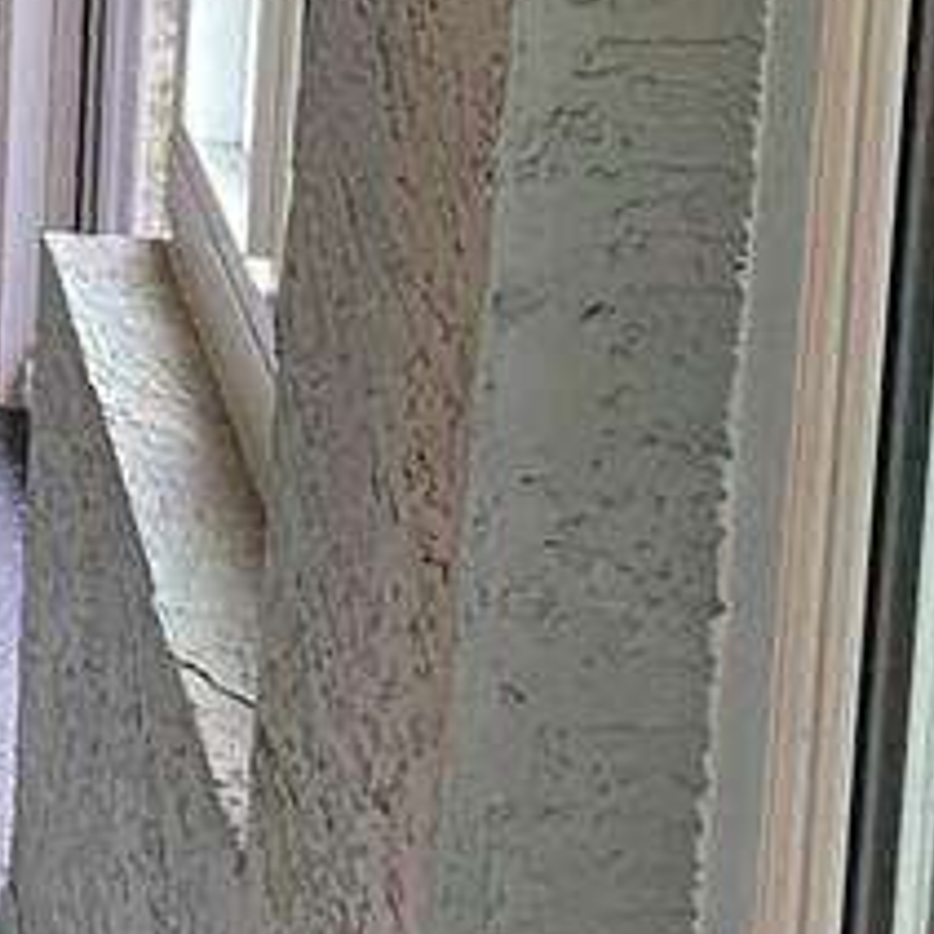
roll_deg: -1.3
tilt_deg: -6.6
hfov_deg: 11.8
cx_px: -969
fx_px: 3999
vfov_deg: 12.6
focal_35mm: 131
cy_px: -531
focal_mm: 4.25
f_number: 1.8
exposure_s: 1/60
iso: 250
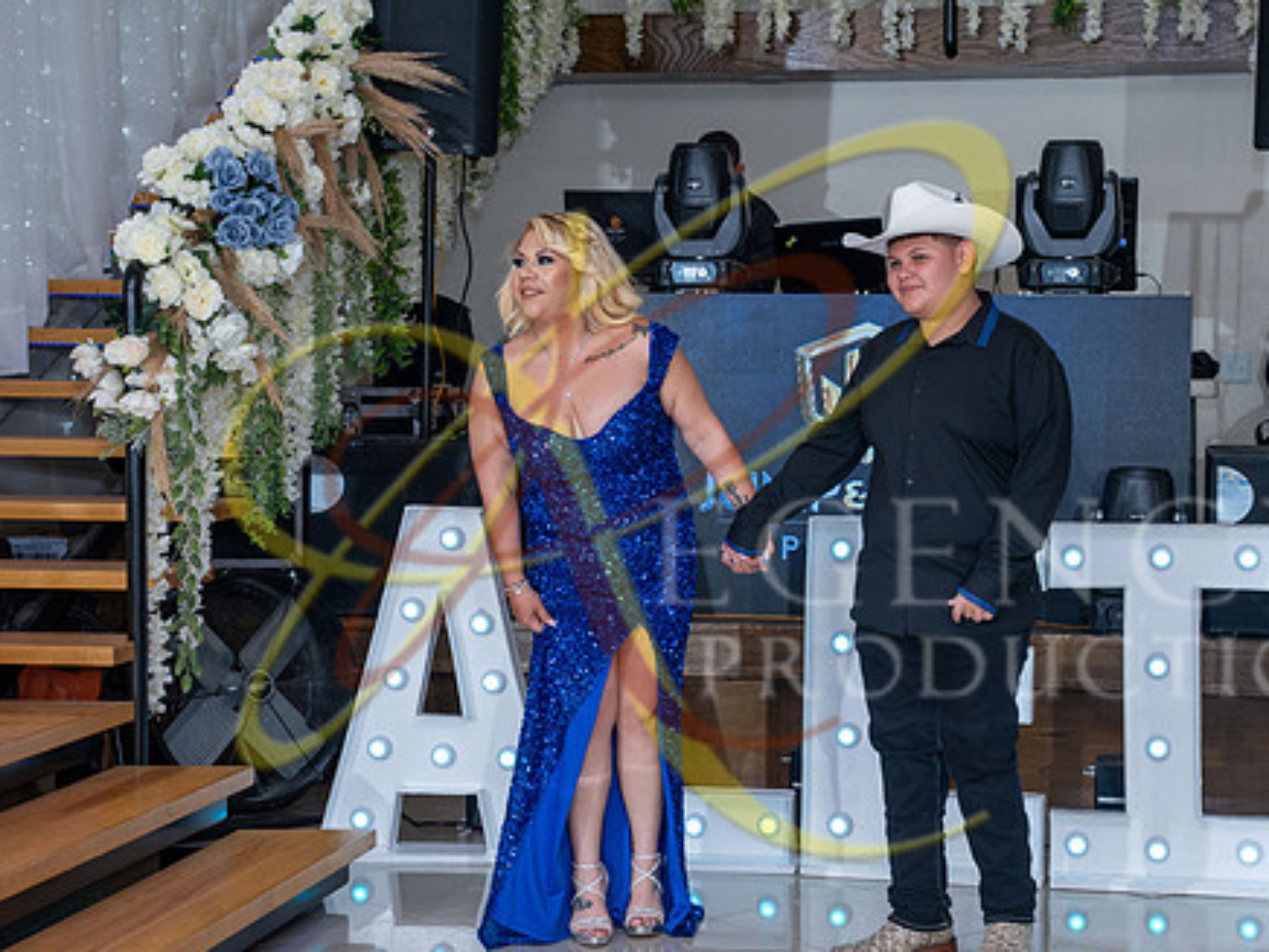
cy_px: 491
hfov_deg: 26.6
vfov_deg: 20.2
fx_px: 2676
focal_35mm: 73
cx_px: 780
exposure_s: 1/125
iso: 800
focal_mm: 57
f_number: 5.6
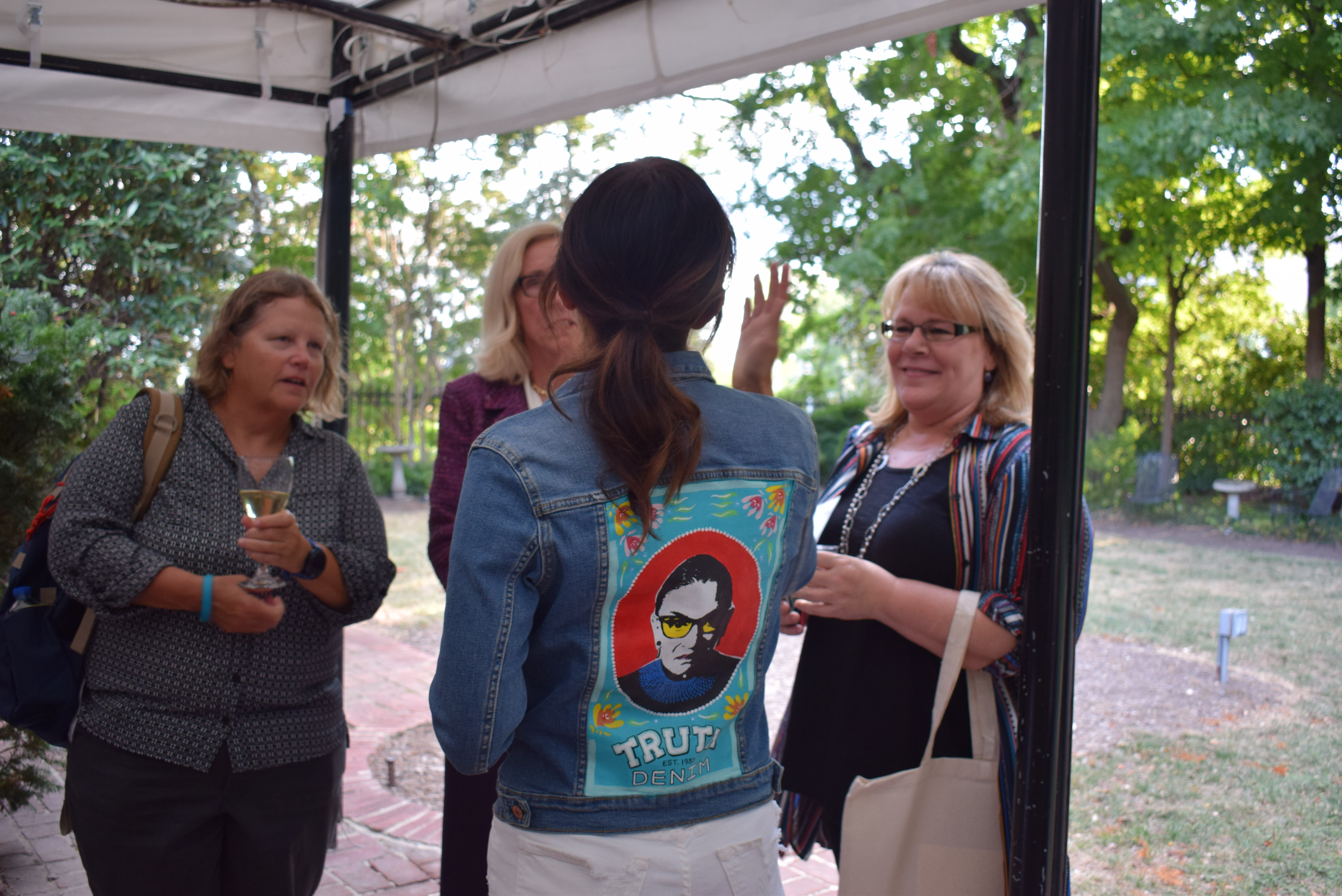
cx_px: 671
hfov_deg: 53.1
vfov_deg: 36.9
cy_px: 448
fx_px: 1342
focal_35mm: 36
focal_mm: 24
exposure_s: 1/60
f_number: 4
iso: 400
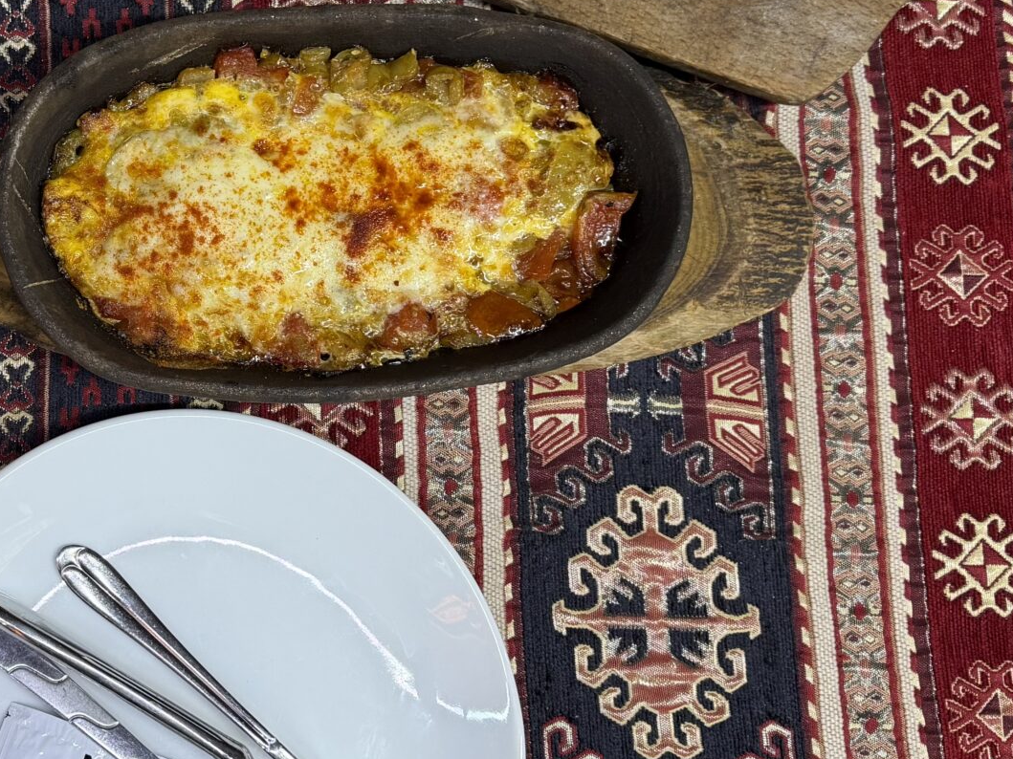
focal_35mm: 58
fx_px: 1697
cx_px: 117
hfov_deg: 31.8
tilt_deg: -79.4
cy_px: 249
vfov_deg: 25.1
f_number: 1.78
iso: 100
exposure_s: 1/100
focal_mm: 6.76
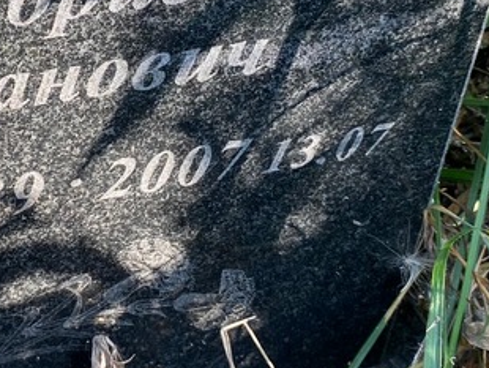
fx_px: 947
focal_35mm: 67
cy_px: 44
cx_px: 77
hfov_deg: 28.2
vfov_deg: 21.5
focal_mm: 4.25
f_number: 1.8
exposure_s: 1/176
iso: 32
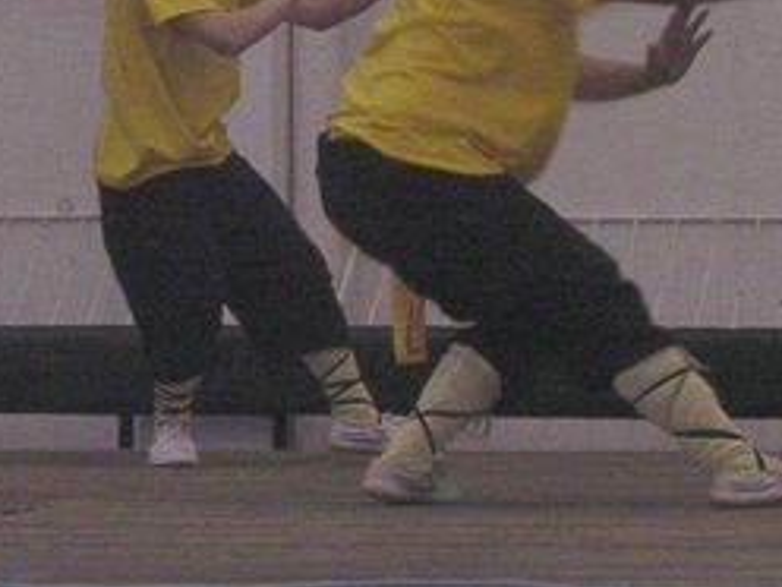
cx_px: 268
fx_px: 6280
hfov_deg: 7.1
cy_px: 151
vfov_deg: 5.3
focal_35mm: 278
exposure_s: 1/60.1
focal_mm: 17.4
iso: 400
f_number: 4.9
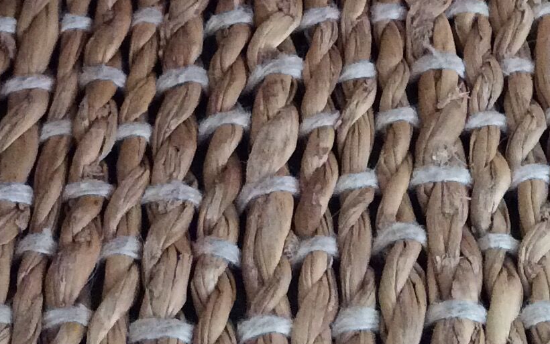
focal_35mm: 107
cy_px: -27
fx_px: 1604
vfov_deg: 12.1
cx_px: 188
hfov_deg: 19.4
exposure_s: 1/20
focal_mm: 3.3
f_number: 2.4
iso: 320
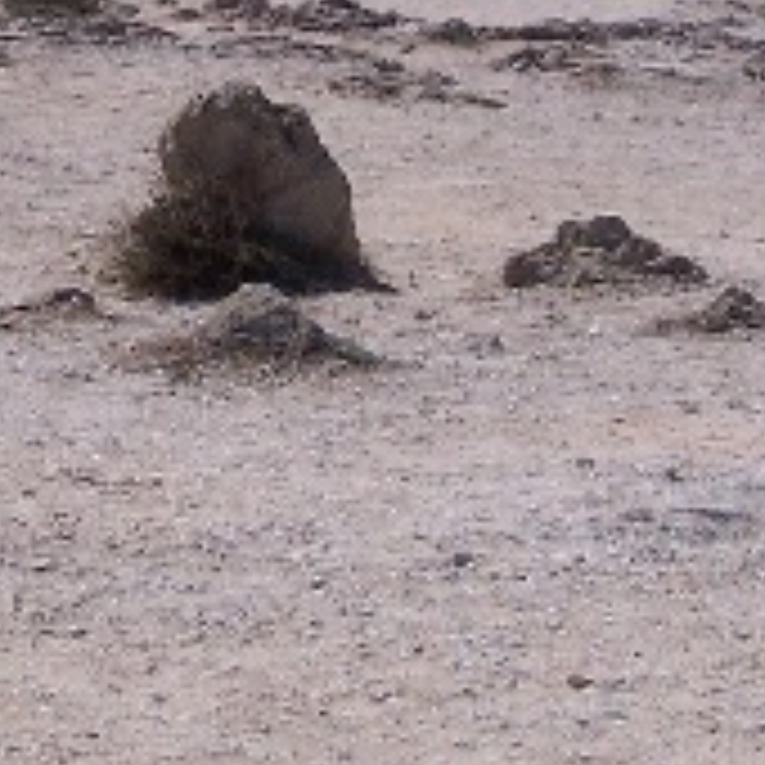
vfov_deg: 10.6
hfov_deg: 11.0
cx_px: 22
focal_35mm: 158
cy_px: -432
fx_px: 3950
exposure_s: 1/1000
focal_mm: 8
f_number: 4.8
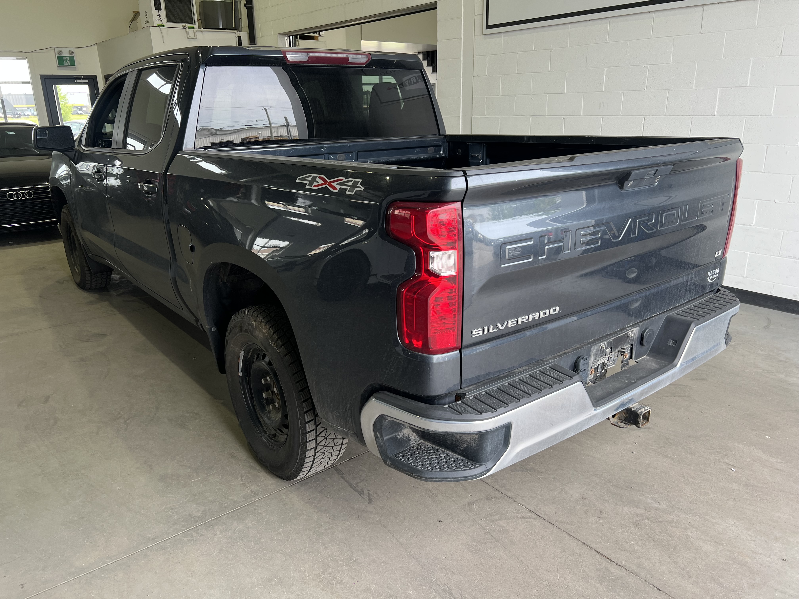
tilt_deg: -18.5
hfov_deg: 67.3
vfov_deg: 53.1
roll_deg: +2.2
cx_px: 400
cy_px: 300
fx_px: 600
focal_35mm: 26
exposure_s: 1/167
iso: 40
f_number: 1.5
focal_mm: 5.7
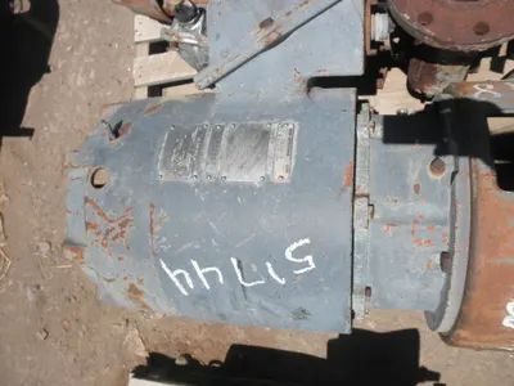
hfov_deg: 63.4
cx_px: 257
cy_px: 193
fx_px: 416
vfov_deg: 49.7
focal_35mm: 28
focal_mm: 5
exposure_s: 1/200
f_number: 8.5
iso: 64
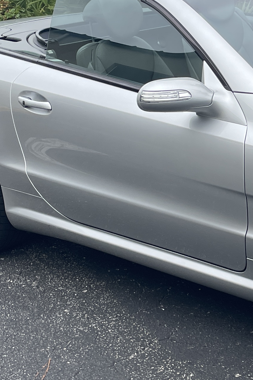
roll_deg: +3.1
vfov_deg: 23.9
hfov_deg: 15.6
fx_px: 896
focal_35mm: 85
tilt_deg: -12.7
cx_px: 281
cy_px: 155
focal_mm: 4.2
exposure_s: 1/1770
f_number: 1.6
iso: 32
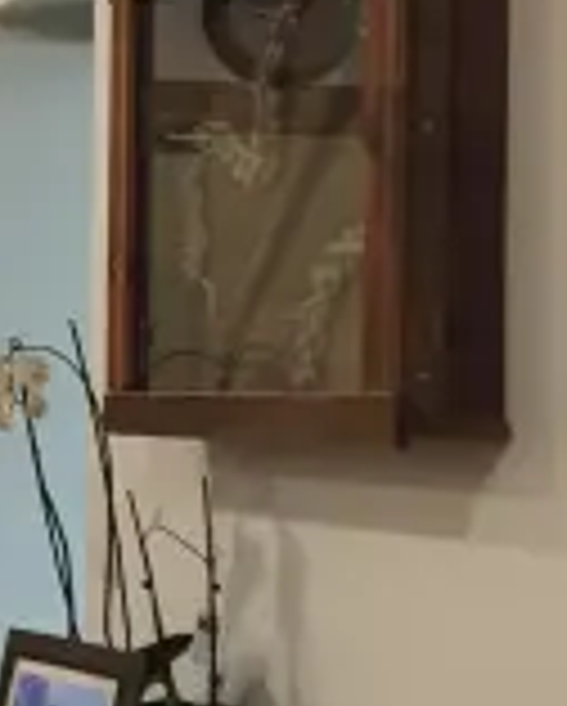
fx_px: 2261
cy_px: 315
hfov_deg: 12.0
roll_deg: -2.2
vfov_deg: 17.8
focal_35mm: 108
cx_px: -724
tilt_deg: +2.8
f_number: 2.2
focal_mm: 4.15
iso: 125
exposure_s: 1/33
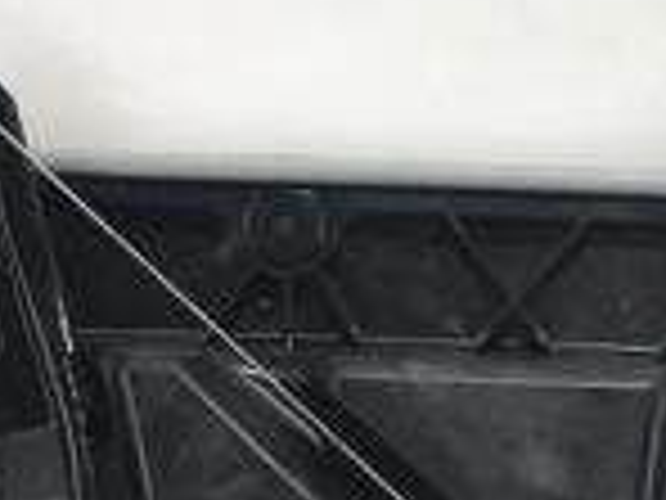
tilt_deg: -23.9
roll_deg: -5.2
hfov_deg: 15.4
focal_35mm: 125
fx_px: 2405
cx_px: 706
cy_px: 865
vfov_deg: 11.1
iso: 25
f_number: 2.2
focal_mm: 4.15
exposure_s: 1/225
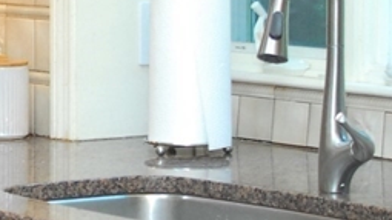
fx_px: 2297
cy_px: 0
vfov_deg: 5.5
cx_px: -125
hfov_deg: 9.6
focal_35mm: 221
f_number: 2.5
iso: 640
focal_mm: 35
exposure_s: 1/250
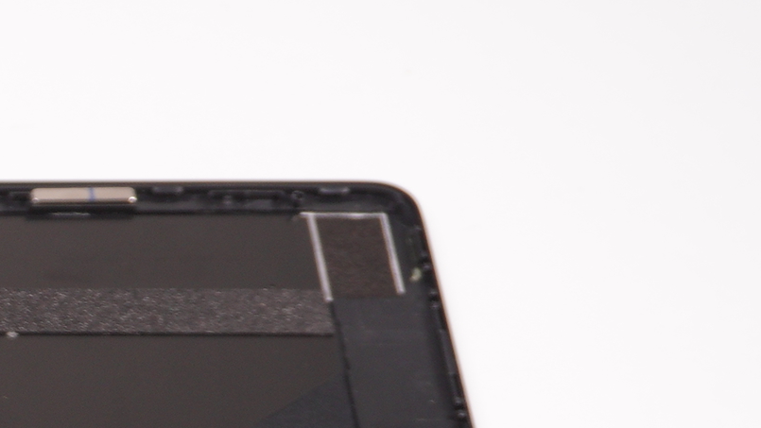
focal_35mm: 135
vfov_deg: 8.6
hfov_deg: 14.1
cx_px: -594
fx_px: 2724
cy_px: 821
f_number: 5.6
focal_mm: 23
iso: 200
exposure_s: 1/50
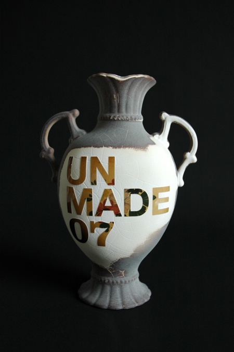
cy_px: 176
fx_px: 395
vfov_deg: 47.9
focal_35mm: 40
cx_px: 117
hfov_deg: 33.0
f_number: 3.8
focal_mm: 27
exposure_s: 1/40
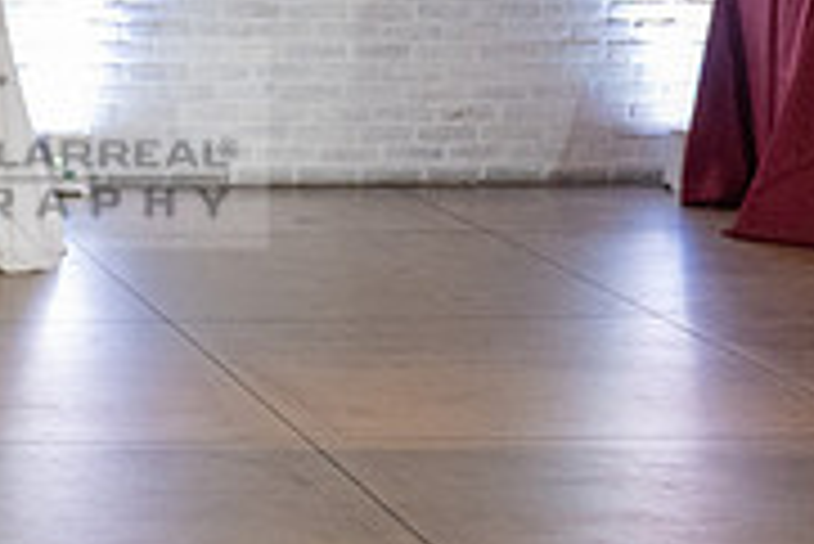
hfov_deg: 14.6
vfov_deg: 10.4
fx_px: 2987
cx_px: -333
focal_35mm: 132
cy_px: 62
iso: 2000
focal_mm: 34
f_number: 2.8
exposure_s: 1/200
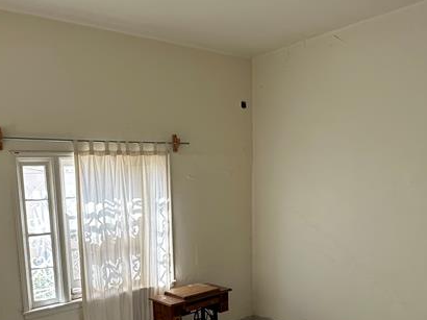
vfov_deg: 39.3
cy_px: 248
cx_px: 174
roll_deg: +1.7
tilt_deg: -8.3
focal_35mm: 35
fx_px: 431
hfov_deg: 52.3
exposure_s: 1/103
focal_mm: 2.22
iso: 40
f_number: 2.2
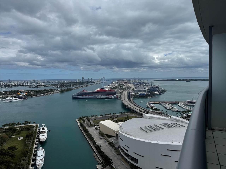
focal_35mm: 24
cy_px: 84
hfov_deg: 71.6
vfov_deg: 56.8
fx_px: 157
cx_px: 113
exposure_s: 1/9009
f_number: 1.78
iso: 80
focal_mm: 6.76
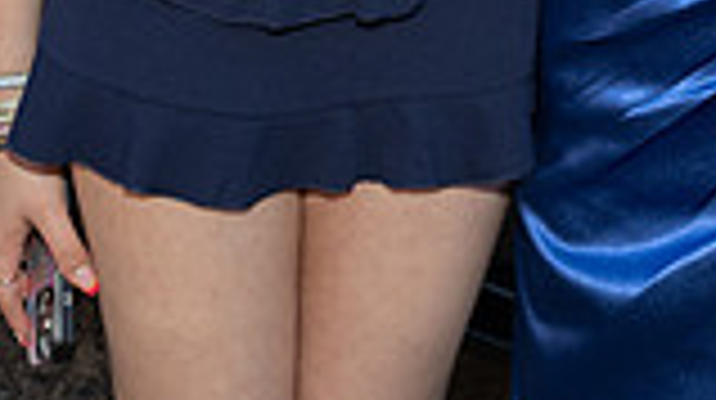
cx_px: 550
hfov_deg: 14.6
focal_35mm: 147
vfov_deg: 7.7
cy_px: -499
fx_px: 2788
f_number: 5.6
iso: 320
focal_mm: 33
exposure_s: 1/200
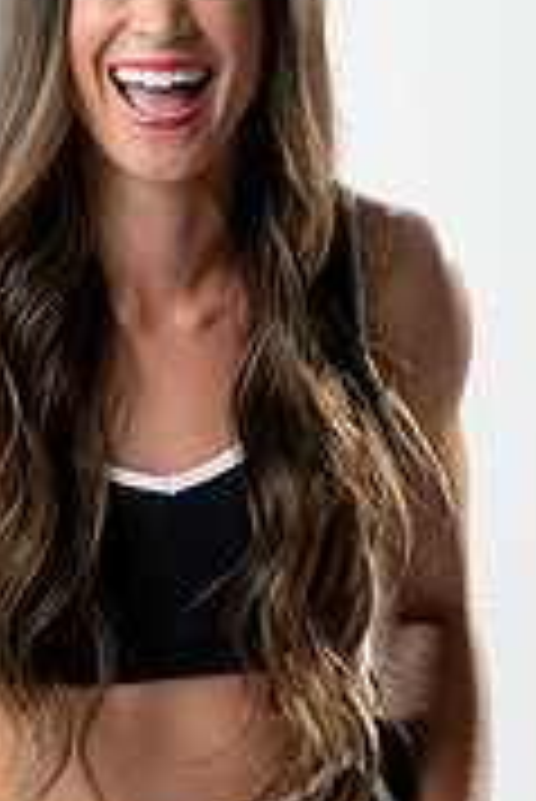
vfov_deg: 9.6
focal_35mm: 215
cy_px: 508
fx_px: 4792
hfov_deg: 6.4
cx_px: 275
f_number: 3.5
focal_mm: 85
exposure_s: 1/125
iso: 400
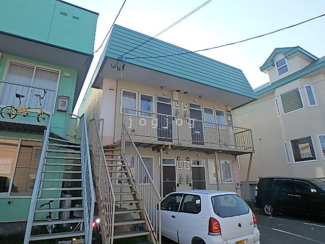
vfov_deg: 63.4
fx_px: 197
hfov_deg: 79.0
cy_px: 122
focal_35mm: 21
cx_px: 162
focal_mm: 3.7
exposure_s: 1/800
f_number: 3.5
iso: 125
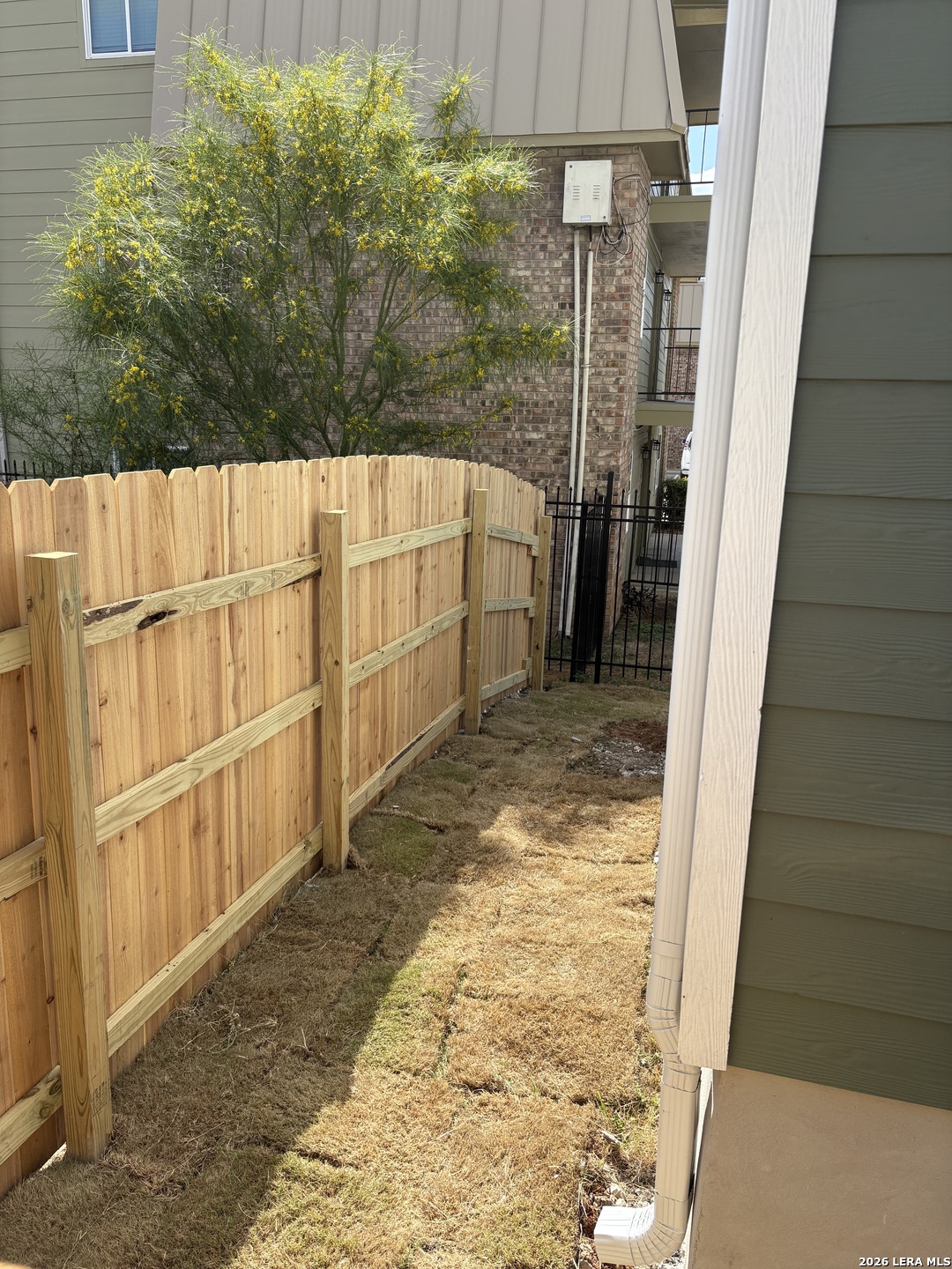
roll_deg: -2.5
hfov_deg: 53.1
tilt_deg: -12.8
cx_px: 476
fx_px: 953
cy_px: 634
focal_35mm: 26
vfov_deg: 67.3
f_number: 1.6
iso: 50
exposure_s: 1/2075
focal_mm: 5.96
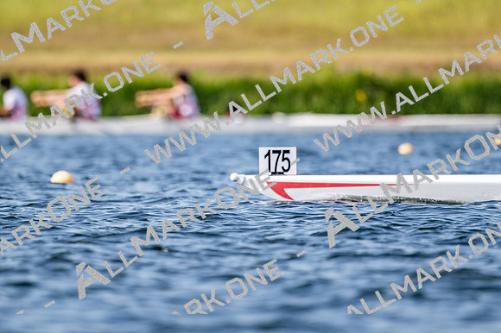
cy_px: 166
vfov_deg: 2.3
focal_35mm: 600
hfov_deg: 3.4
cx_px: 250
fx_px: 8345
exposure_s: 1/2500
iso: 220
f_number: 4.5
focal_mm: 400
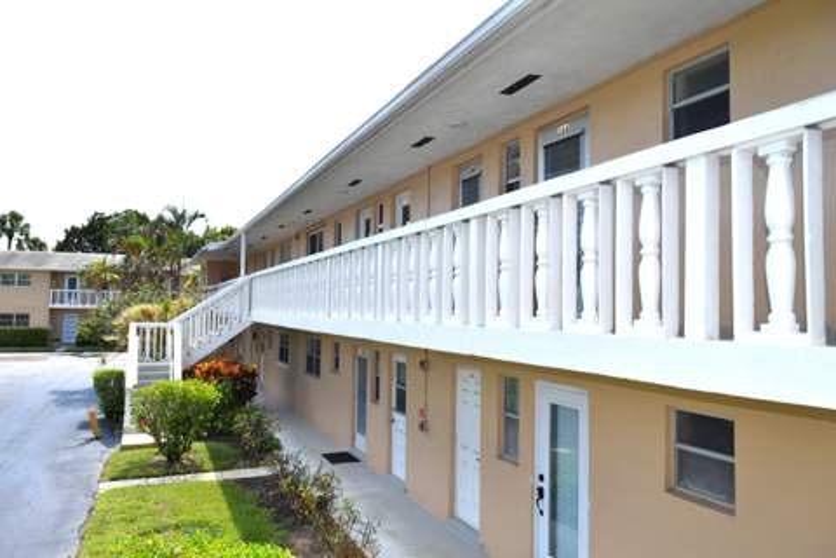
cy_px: 279
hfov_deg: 67.4
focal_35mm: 27
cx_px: 418
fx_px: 627
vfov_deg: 47.9
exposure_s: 1/200
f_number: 10
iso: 100
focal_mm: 18
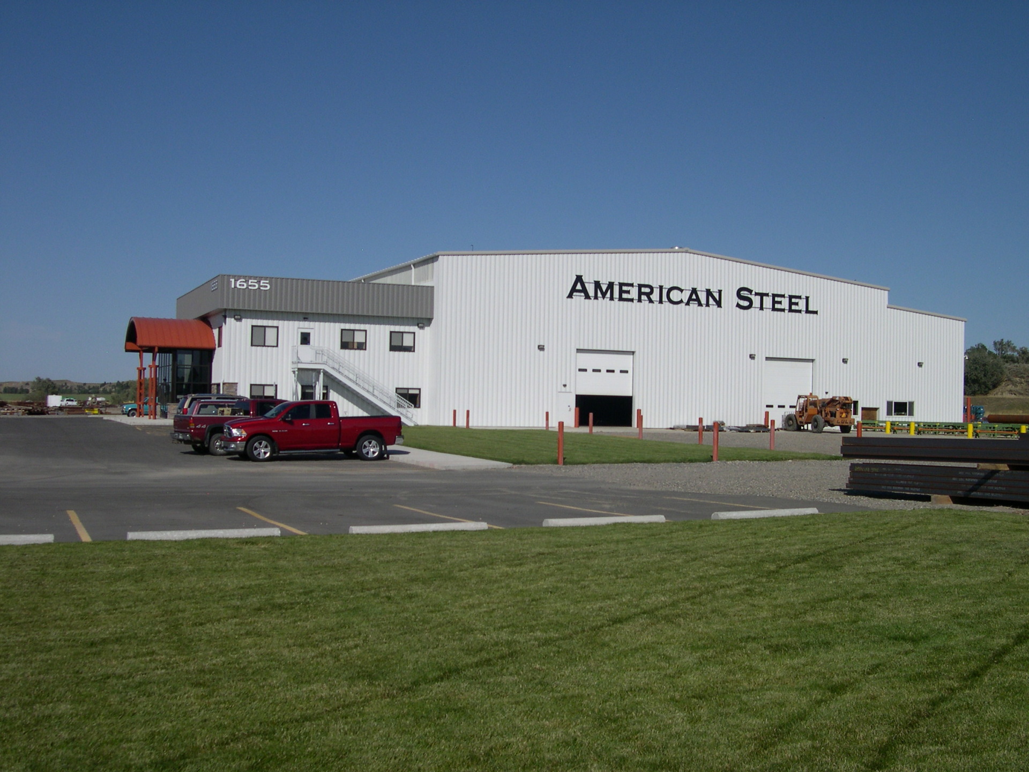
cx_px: 514
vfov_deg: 37.7
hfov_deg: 49.0
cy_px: 386
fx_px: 1130
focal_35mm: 38
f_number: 7.6
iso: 100
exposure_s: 1/594
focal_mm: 8
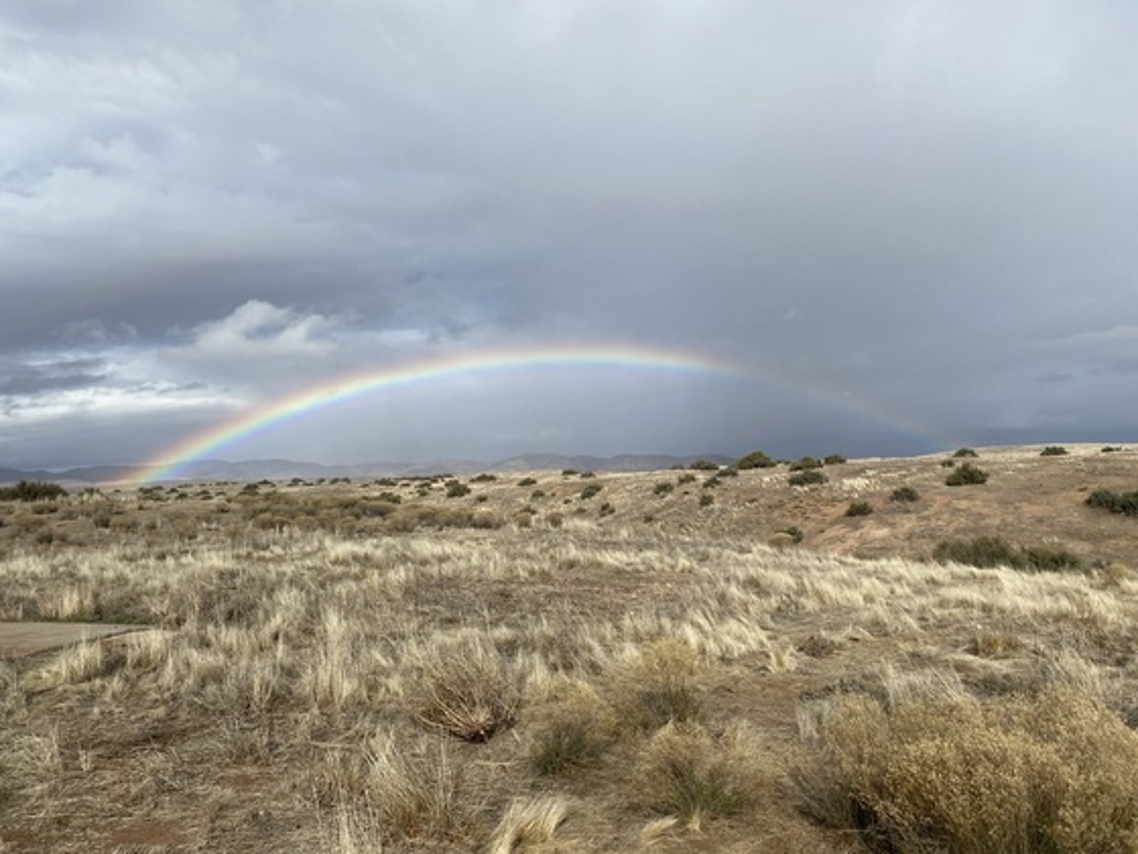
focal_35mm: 26
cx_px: 569
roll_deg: +0.6
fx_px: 855
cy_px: 427
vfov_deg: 53.1
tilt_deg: +2.5
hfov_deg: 67.3
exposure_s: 1/7692
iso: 32
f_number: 1.8
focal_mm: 4.25
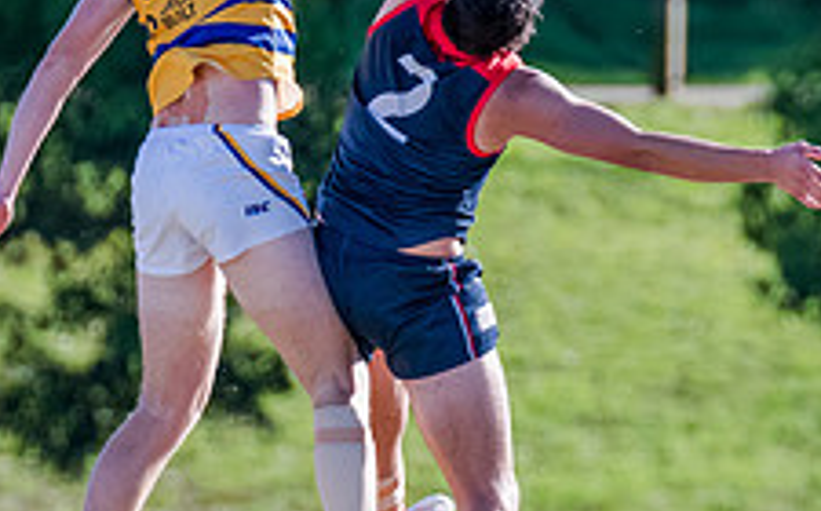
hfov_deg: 1.3
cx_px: 409
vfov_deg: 0.8
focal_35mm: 1591
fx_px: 35554
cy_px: 273
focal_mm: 420
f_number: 5
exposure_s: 1/1600
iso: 800
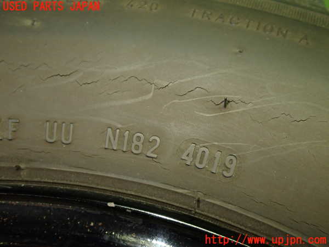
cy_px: 124
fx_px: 418
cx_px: 164
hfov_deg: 42.9
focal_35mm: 44
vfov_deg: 32.9
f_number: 2.9
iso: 400
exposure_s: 1/40
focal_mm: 7.84
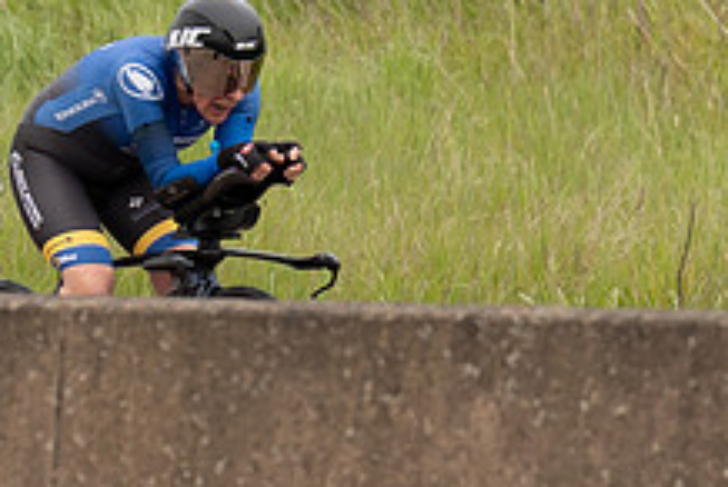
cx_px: 40
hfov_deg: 1.8
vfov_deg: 1.2
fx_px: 22659
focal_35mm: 1119
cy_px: 104
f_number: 4
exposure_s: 1/1000
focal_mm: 162
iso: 200
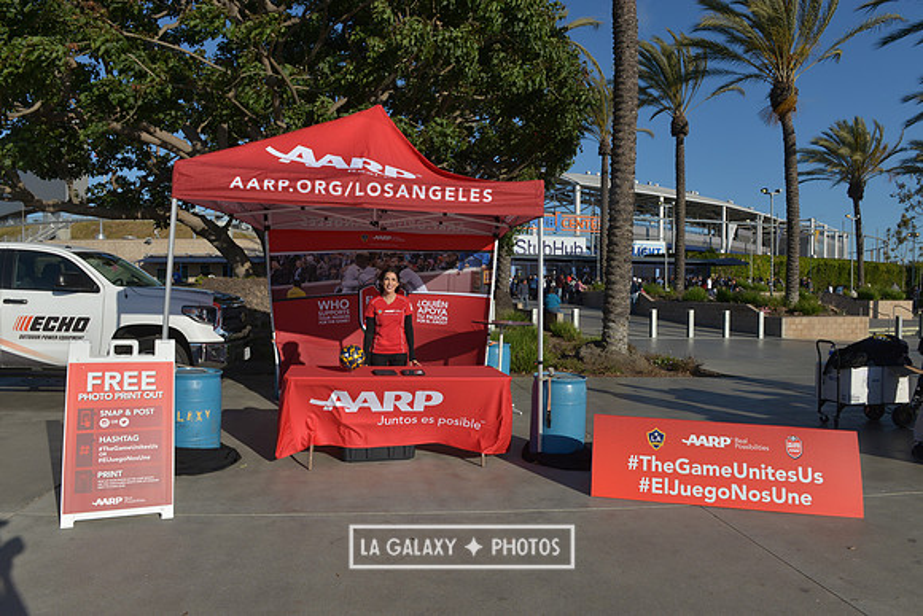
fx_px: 615
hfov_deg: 73.7
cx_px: 462
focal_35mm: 24
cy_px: 308
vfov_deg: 53.2
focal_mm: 24
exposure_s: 1/800
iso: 250
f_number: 10
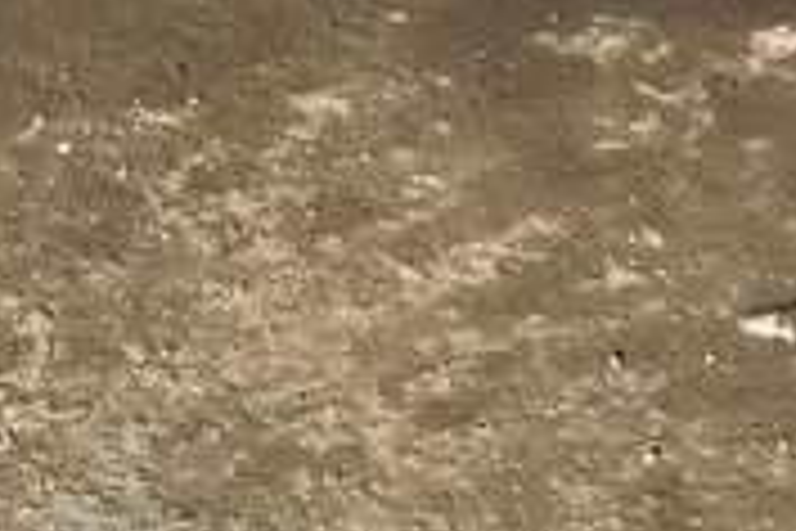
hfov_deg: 18.1
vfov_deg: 9.4
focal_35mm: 112
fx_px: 2476
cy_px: -1096
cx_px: 607
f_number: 1.6
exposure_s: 1/4608
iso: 50
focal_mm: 5.96
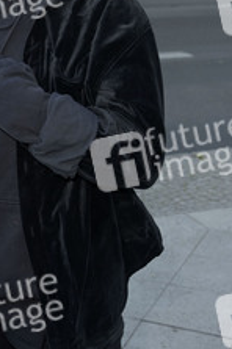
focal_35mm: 79
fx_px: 766
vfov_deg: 25.3
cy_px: 77
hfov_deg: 17.0
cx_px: 28
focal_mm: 44
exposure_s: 1/160
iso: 640
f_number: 5.6
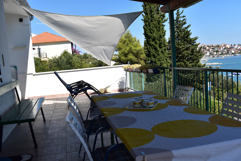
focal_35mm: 34
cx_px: 120
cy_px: 80
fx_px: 231
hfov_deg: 55.1
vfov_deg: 38.4
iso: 400
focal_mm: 23
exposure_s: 1/500
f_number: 11
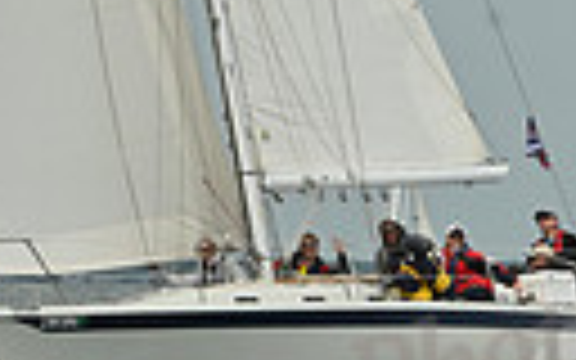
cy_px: -315
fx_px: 9780
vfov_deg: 2.1
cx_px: 119
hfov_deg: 3.4
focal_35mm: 623
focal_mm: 135
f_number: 11
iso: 320
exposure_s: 1/1600
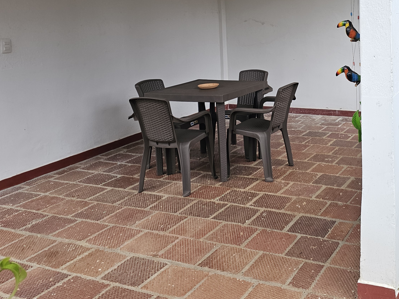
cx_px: 323
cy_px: 41
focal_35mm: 41
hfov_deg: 43.5
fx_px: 473
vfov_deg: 33.6
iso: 100
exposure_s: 1/207
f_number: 1.7
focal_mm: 6.3
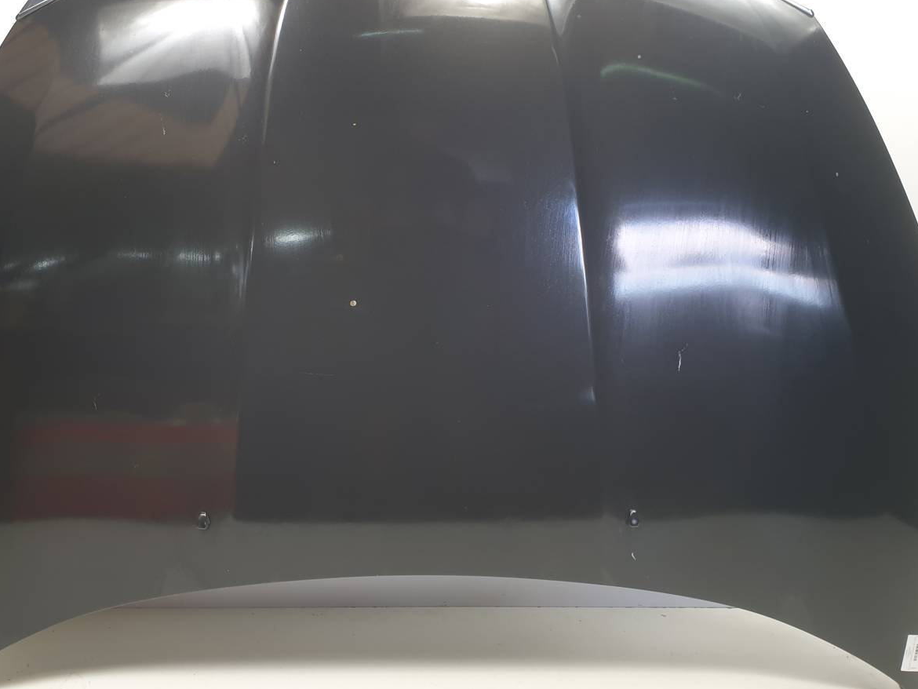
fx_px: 849
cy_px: 301
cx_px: 412
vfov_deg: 44.1
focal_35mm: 32
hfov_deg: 56.7
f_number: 2.4
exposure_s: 1/50
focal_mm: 4.3
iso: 80
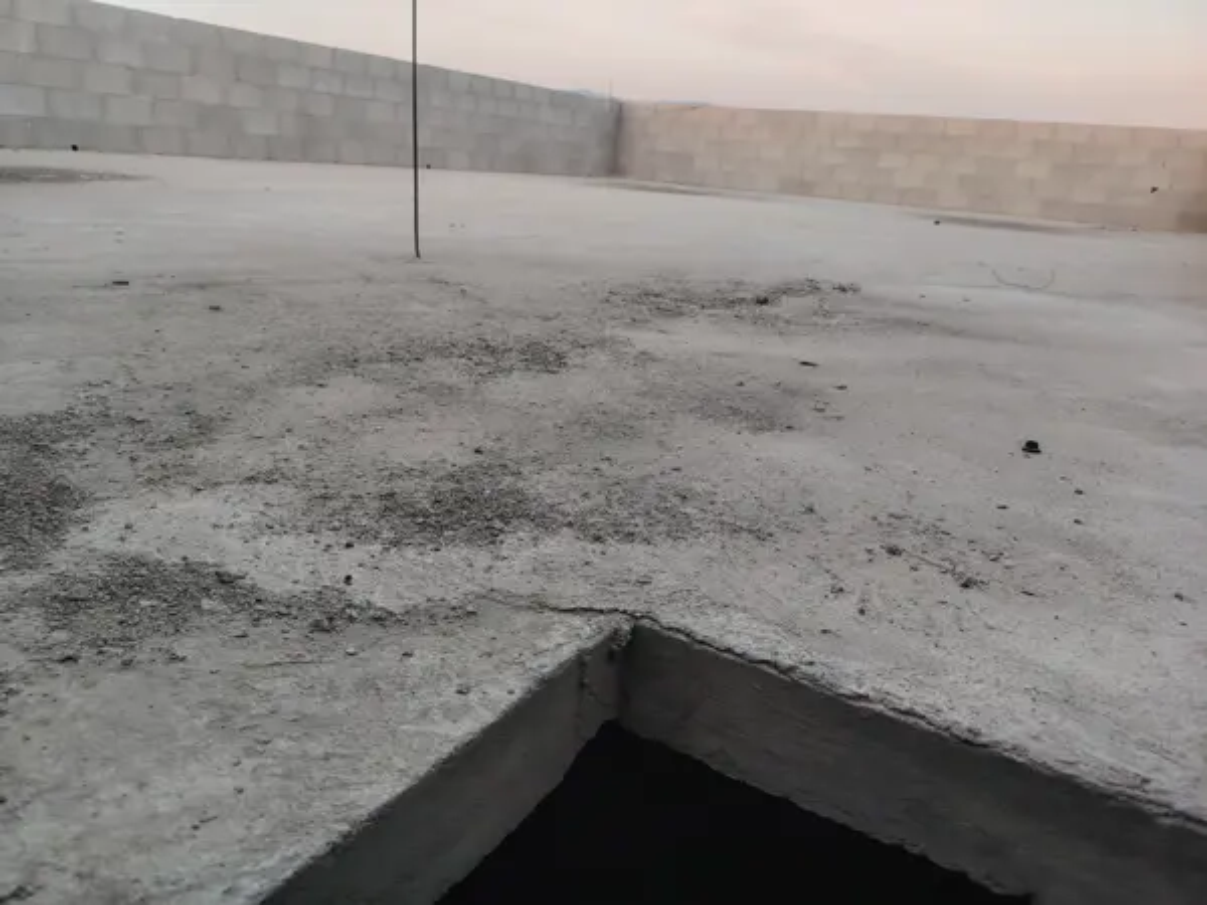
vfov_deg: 56.8
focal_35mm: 24
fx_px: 837
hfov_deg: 71.6
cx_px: 604
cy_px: 452
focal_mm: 5.25
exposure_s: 1/50
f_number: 1.75
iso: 170
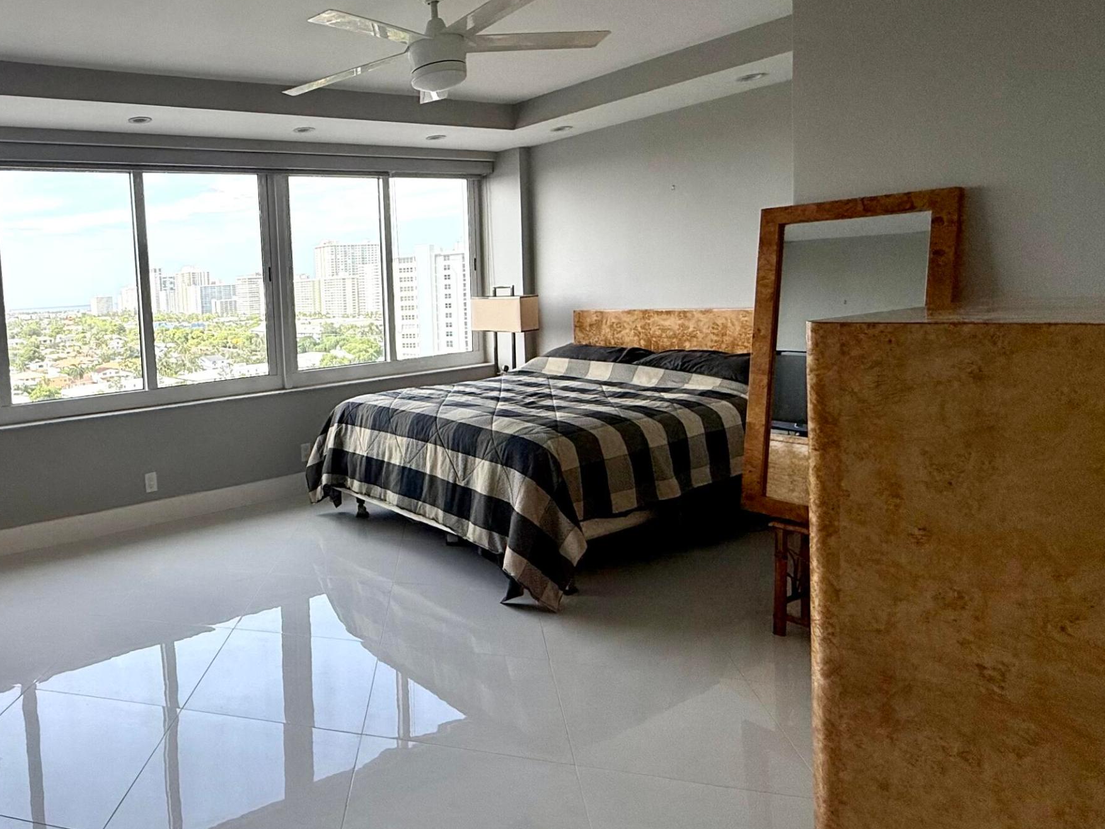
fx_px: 734
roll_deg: +3.4
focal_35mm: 23
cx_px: 215
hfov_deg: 66.8
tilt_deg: -3.3
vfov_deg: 58.6
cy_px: 349
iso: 50
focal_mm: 2.22
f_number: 2.2
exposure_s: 1/510
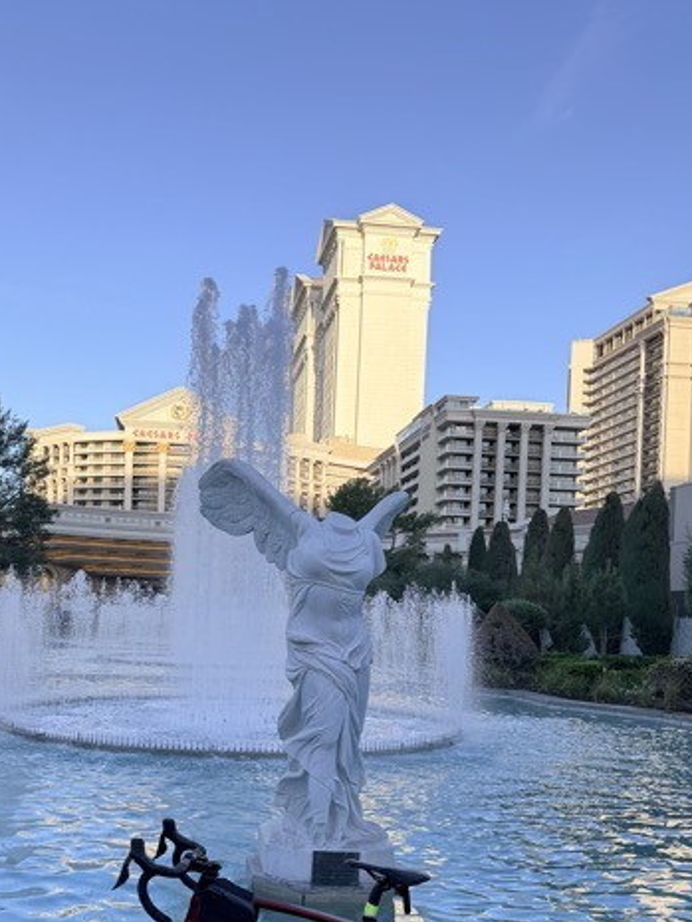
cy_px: 615
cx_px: 258
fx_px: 879
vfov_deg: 54.2
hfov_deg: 42.6
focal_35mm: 33
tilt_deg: +1.0
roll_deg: -2.0
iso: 100
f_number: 1.78
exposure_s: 1/665
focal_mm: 6.76
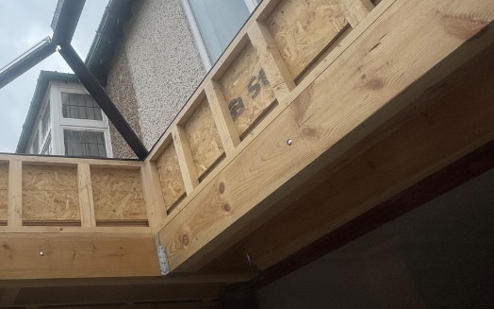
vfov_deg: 35.8
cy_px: 55
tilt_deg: +39.1
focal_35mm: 34
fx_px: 458
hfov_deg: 52.4
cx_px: 87
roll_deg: +5.9
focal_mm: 2.22
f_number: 2.2
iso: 50
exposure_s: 1/2674
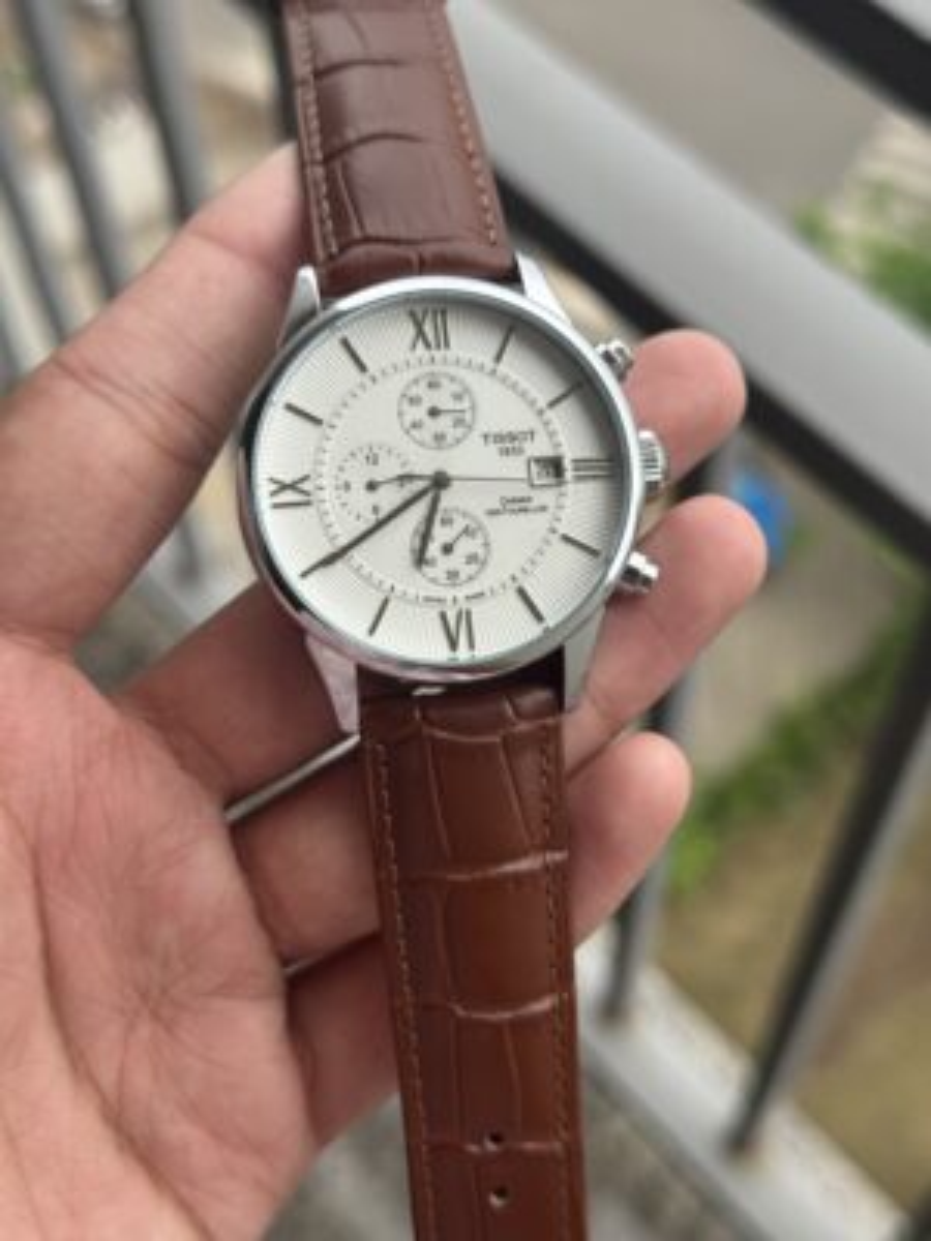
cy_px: 620
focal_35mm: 48
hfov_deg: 30.3
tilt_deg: -59.9
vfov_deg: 39.7
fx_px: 1721
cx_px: 466
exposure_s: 1/707
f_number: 1.78
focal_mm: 6.76
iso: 64
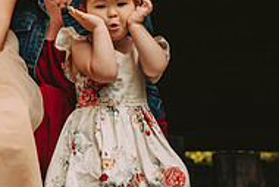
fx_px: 1698
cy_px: 18
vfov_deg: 6.3
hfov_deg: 9.3
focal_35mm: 219
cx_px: -60
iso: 640
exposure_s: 1/800
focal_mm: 70
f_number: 2.8
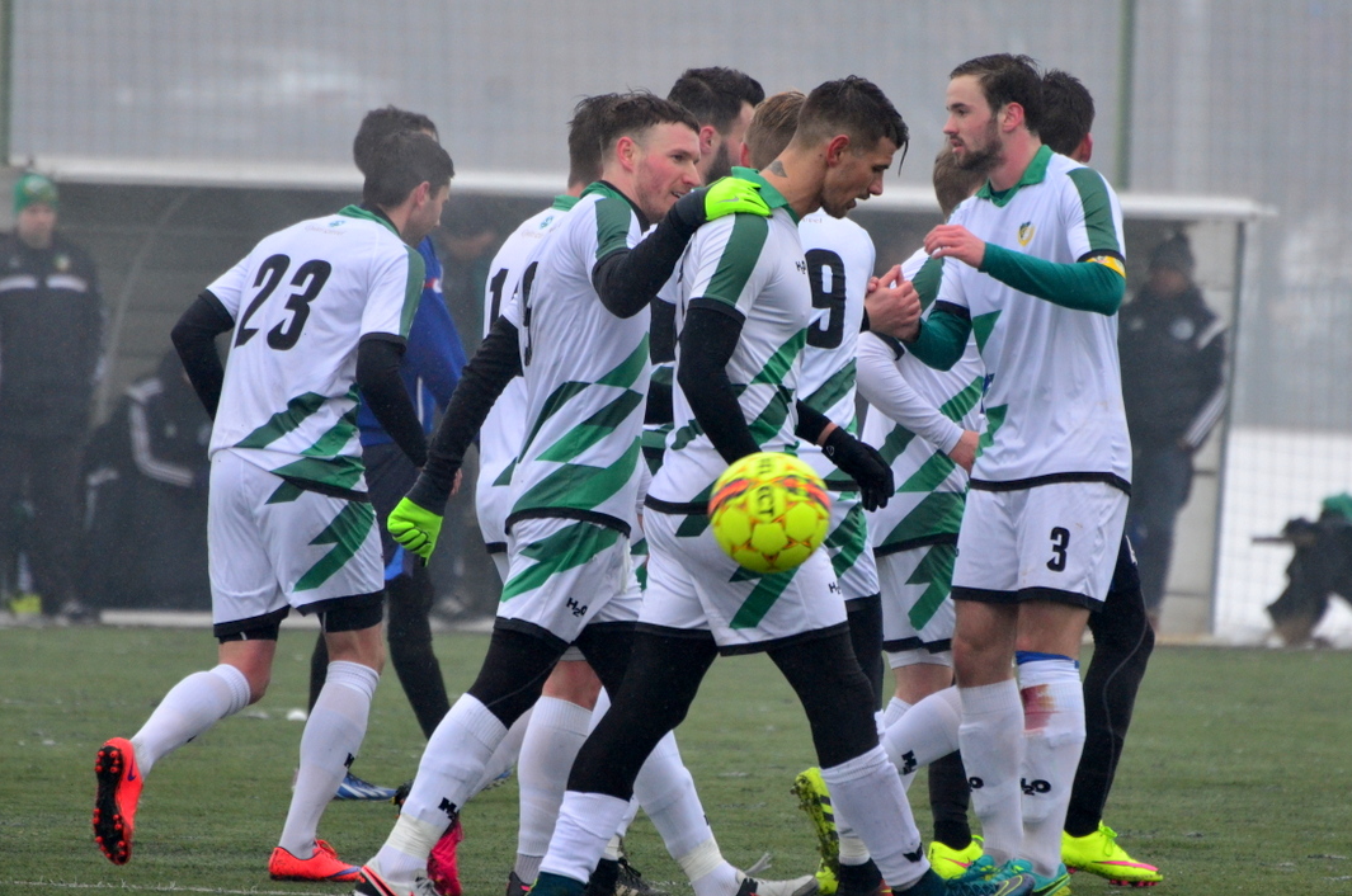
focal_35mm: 507
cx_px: 739
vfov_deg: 2.7
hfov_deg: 4.1
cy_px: 484
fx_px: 19006
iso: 1250
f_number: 5.6
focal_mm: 300
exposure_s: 1/640
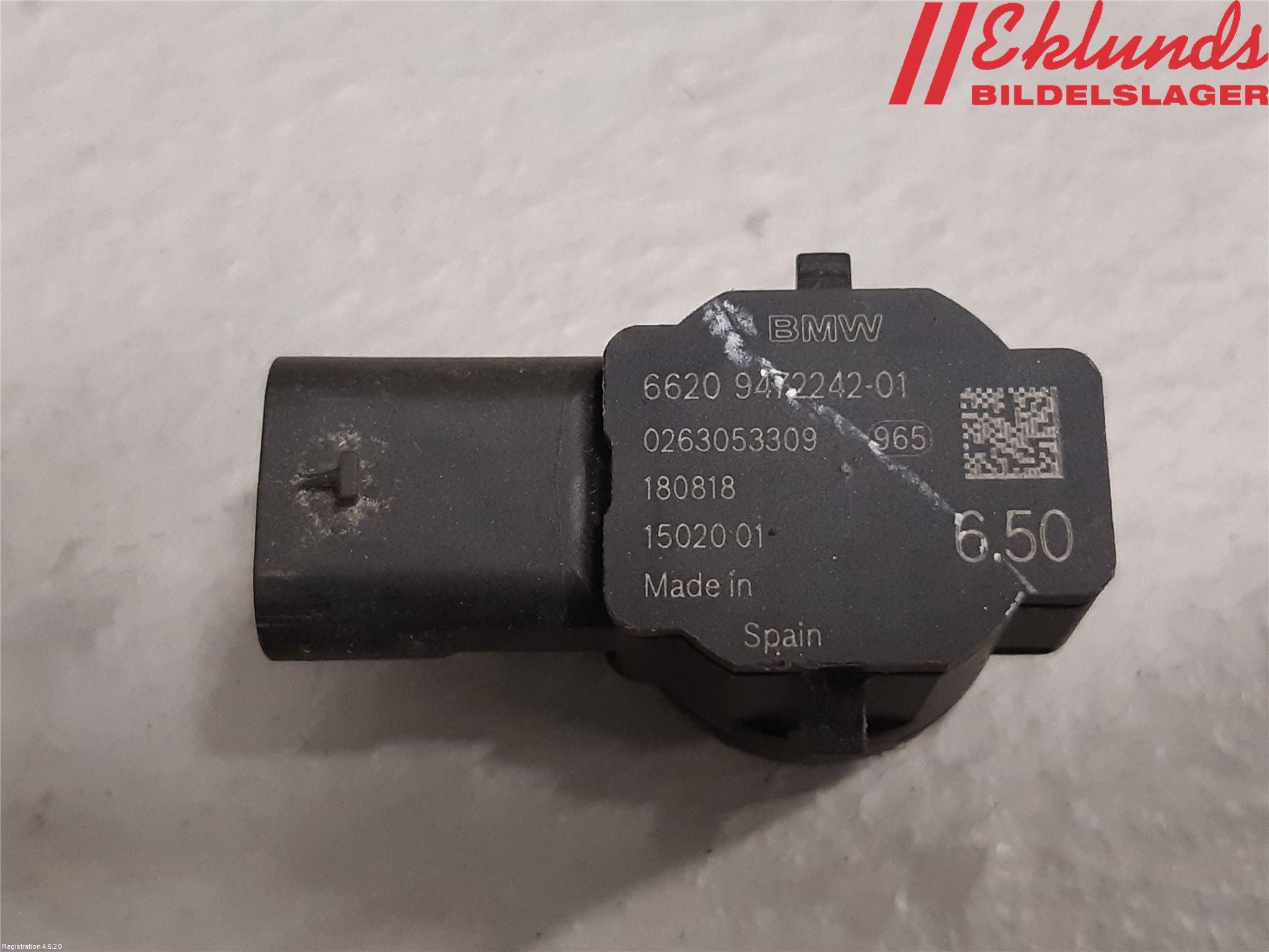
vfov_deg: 53.1
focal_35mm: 26
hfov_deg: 67.3
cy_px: 476
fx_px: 953
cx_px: 634
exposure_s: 1/50
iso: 200
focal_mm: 3.93
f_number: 1.7
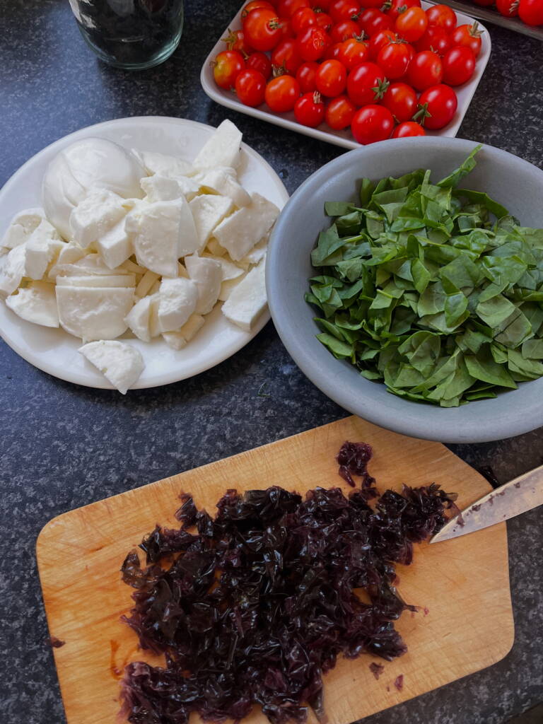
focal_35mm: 26
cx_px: 272
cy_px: 362
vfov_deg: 67.3
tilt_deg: -67.9
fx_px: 544
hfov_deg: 53.1
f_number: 1.6
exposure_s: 1/121
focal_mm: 5.1
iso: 125
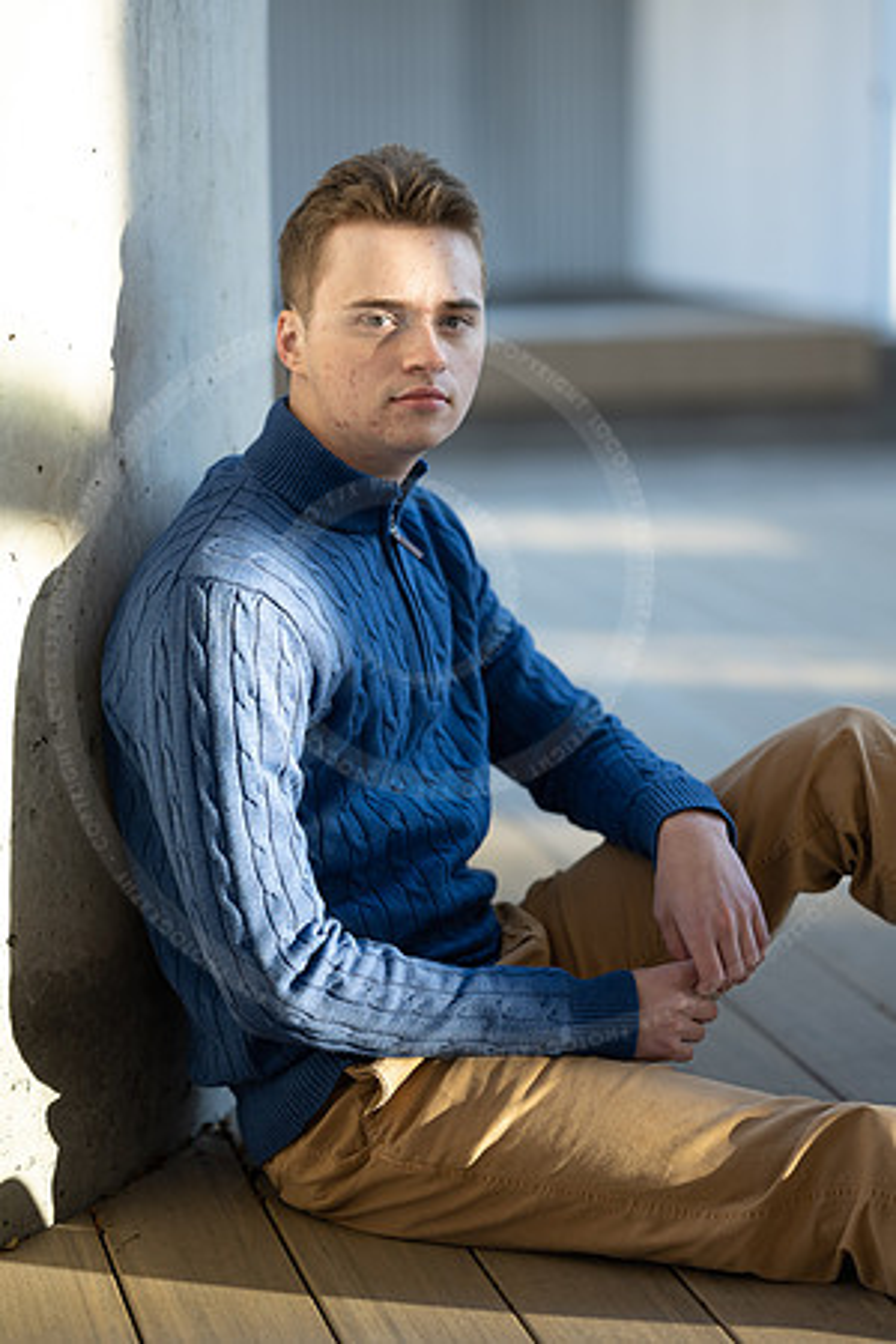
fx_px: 3173
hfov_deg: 16.1
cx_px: 448
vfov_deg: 23.9
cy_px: 672
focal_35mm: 85
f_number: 1.8
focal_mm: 85
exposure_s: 1/160
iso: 100
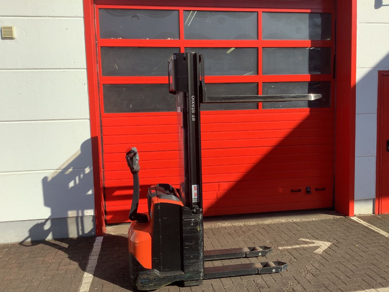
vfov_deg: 45.4
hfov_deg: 58.4
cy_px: 146
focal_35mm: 31
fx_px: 348
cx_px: 194
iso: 25
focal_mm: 3.3
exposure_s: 1/1072
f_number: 2.4
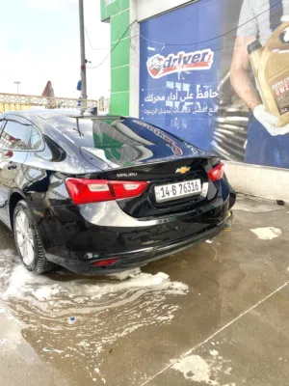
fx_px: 289
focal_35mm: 26
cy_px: 193
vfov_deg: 67.3
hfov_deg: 53.1
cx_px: 144
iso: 32
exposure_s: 1/151
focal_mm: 4.25
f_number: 1.8
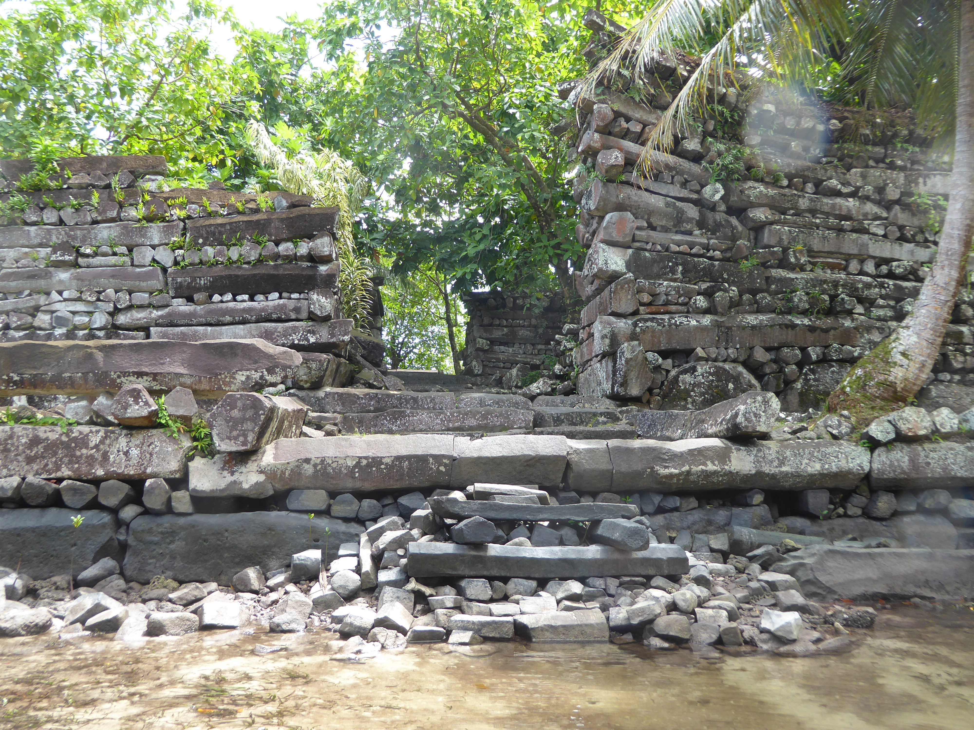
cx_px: 487
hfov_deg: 56.8
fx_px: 900
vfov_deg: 44.2
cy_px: 365
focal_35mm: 32
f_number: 3.5
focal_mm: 5.4
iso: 80
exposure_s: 1/100
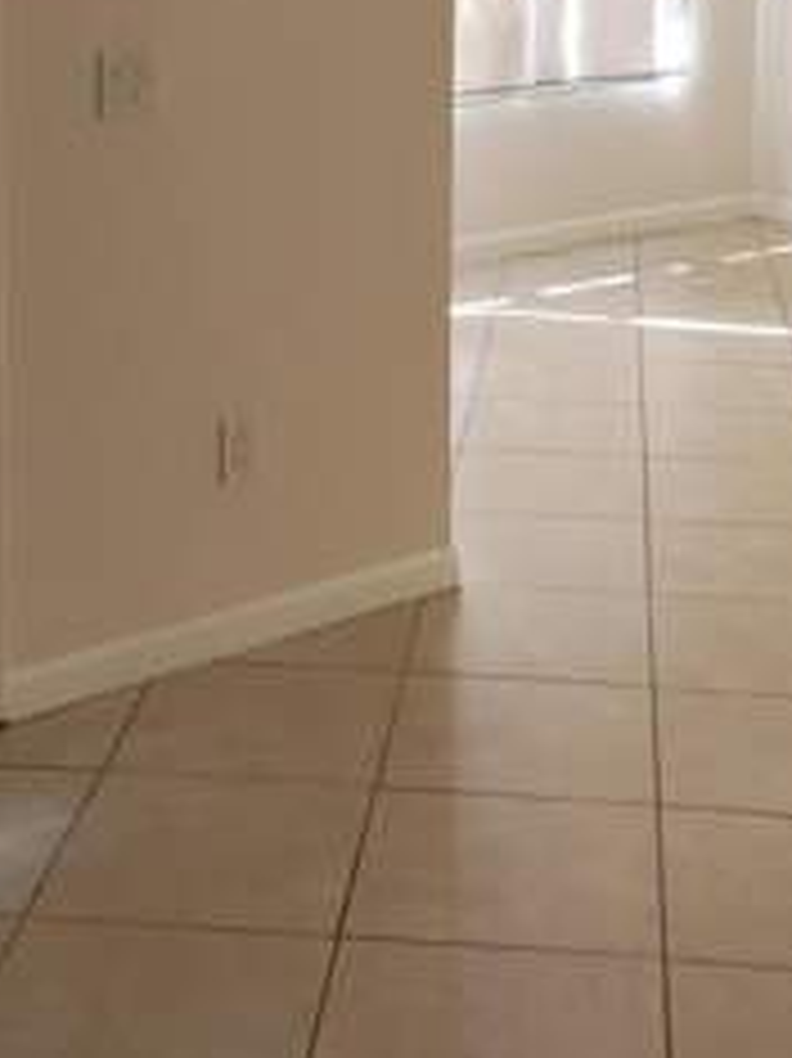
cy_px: 77
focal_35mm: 68
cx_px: 356
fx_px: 2076
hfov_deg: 21.6
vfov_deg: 27.4
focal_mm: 4.71
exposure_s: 1/60
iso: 1000
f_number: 1.7
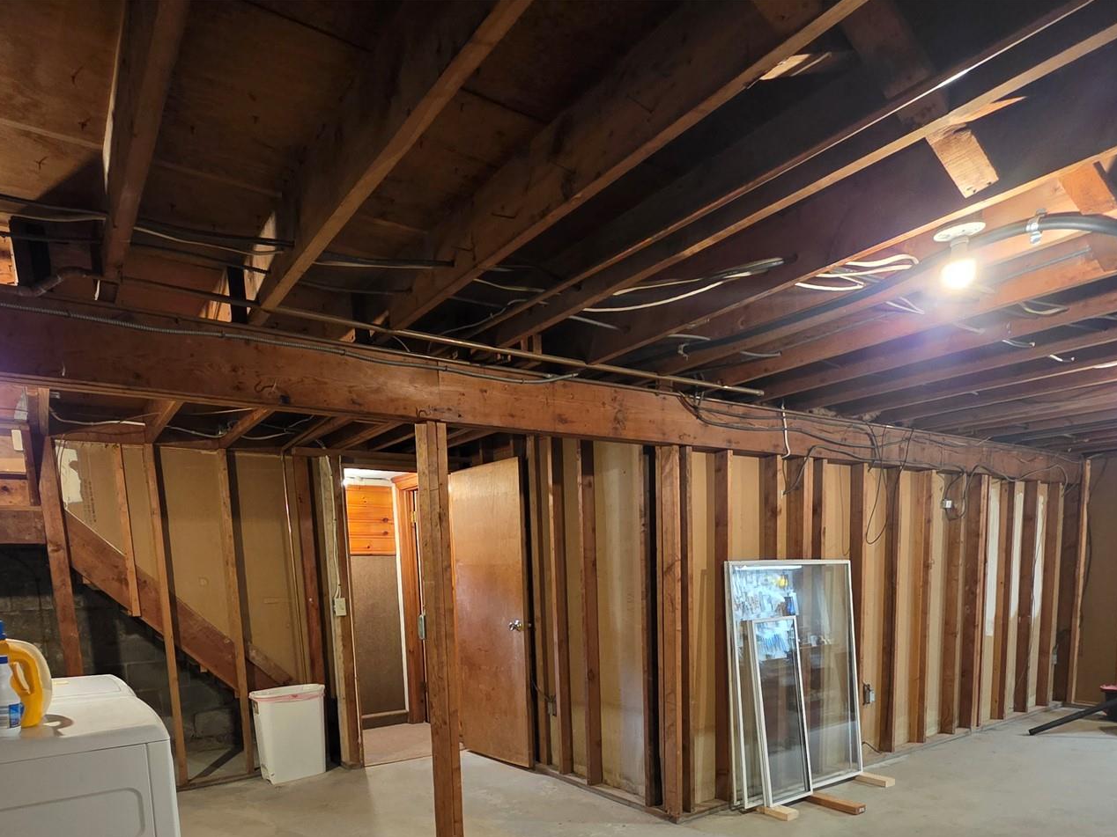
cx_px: 557
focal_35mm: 21
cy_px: 673
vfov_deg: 58.4
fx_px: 678
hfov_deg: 79.0
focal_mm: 2.2
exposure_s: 1/60
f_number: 1.9
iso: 640
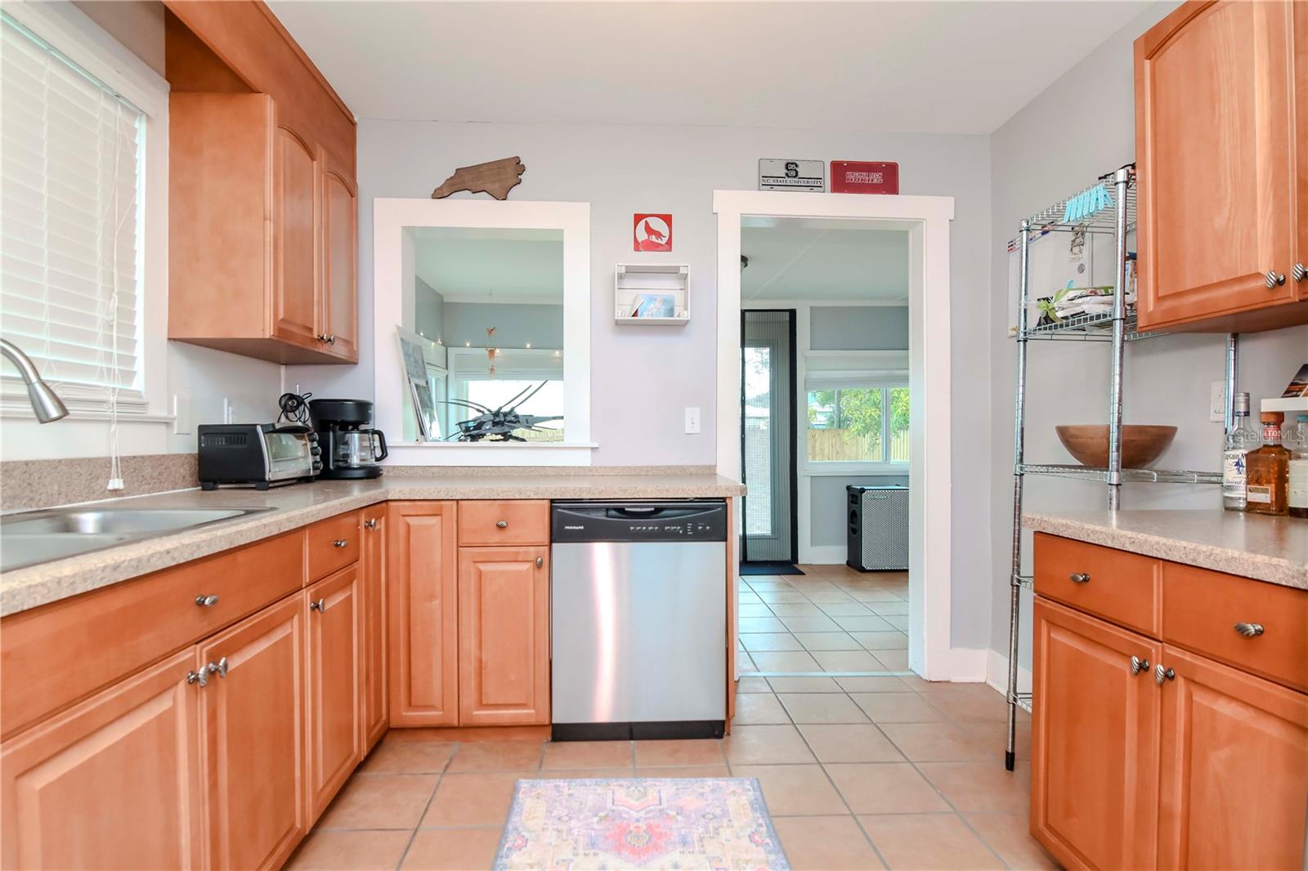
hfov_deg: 90.0
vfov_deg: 67.4
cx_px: 654
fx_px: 654
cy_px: 436
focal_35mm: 18
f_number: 7.1
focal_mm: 12
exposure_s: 1/60
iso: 800
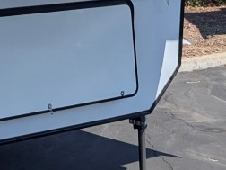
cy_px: -163
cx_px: 38
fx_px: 868
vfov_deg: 10.3
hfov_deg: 14.7
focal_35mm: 133
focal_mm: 6.81
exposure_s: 1/3650
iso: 44
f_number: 1.85
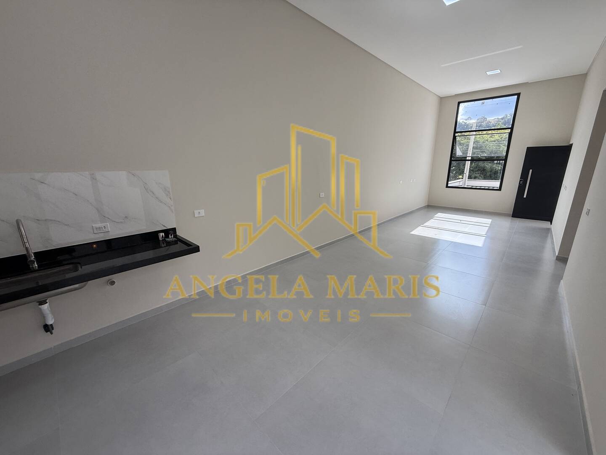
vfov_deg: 85.7
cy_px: 228
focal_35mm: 14
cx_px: 303
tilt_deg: -14.6
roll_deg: +0.1
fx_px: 245
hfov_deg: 102.1
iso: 64
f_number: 2.2
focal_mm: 2.22
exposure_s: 1/328
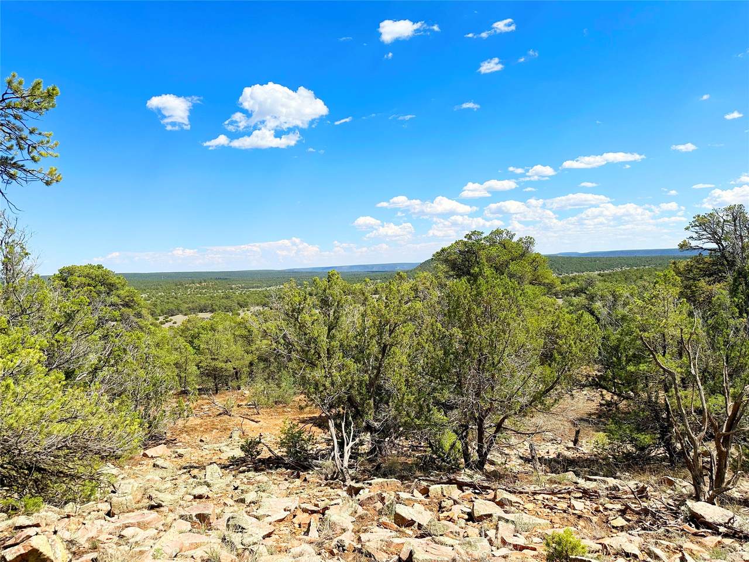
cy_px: 281
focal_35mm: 24
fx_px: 519
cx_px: 374
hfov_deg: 71.6
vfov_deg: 56.8
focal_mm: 6.86
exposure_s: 1/5848
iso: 80
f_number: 1.78
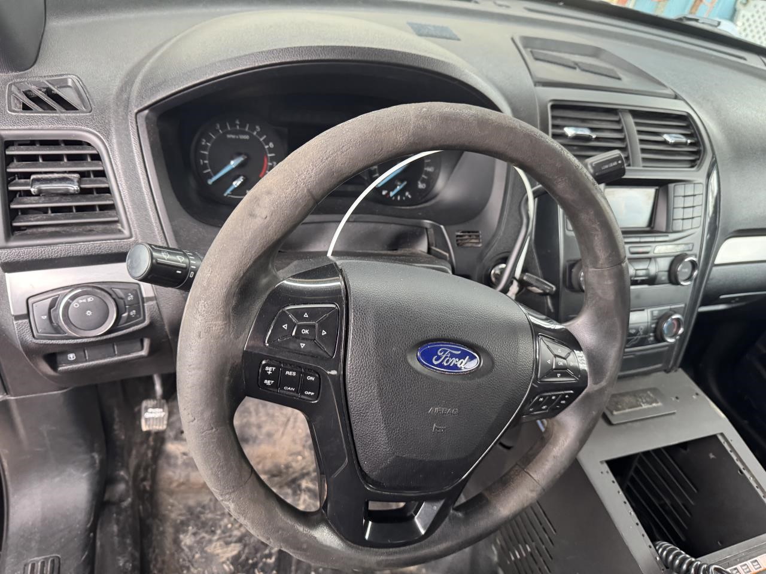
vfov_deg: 56.8
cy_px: 287
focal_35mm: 24
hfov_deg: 71.6
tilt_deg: -40.3
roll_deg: -15.6
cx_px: 383
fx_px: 531
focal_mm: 6.76
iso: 400
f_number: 1.78
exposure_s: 1/60
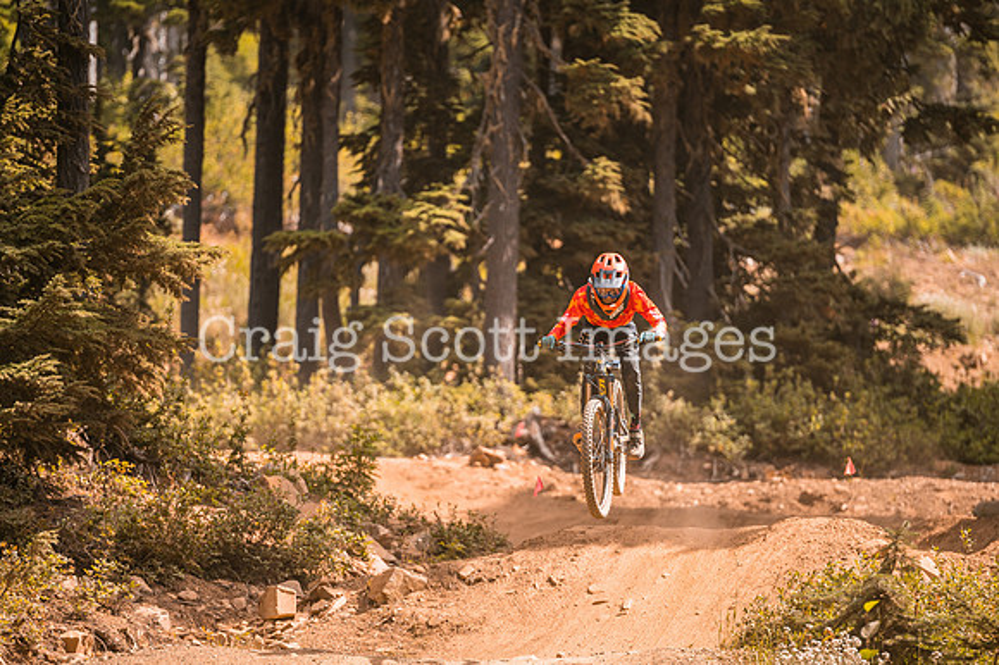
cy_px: 332
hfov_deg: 10.3
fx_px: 5547
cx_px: 500
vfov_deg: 6.9
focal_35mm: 200
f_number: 2.8
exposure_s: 1/1600
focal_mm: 200
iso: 180
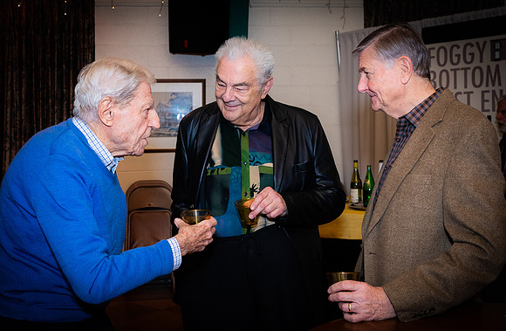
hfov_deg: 41.0
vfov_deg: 27.3
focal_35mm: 48
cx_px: 268
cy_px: 113
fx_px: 677
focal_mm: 26
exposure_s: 1/60
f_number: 5.6
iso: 640
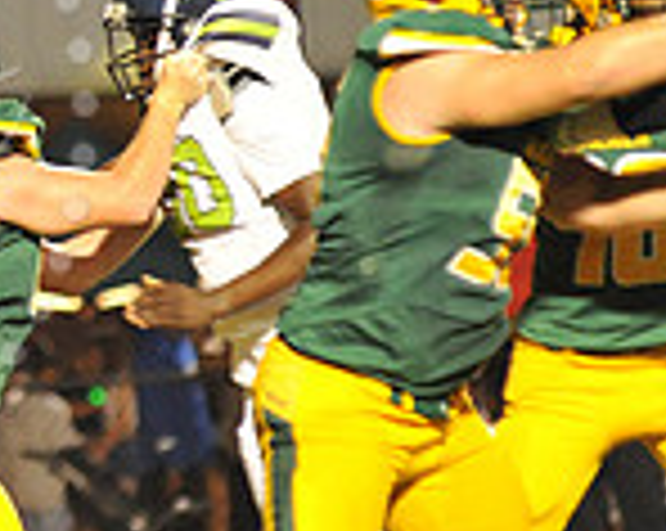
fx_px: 14488
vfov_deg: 2.1
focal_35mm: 736
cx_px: -333
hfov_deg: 2.6
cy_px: 112
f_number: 4
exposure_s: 1/320
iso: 6400
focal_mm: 200
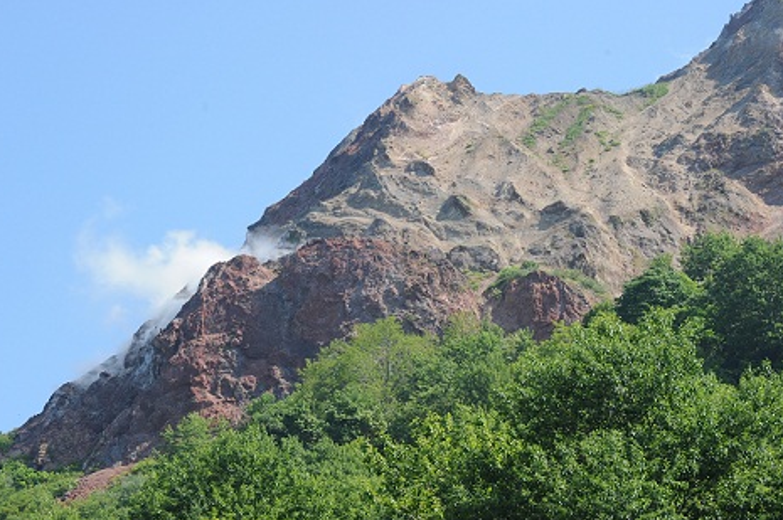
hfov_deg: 16.3
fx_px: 2738
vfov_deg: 10.9
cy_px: 228
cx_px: 392
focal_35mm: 126
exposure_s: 1/640
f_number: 13
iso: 640
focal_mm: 105
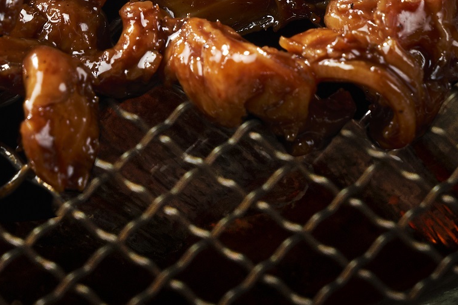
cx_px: 24
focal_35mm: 274
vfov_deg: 5.0
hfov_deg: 7.5
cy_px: -192
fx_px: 3486
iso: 16000
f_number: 5
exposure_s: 1/100
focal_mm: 70
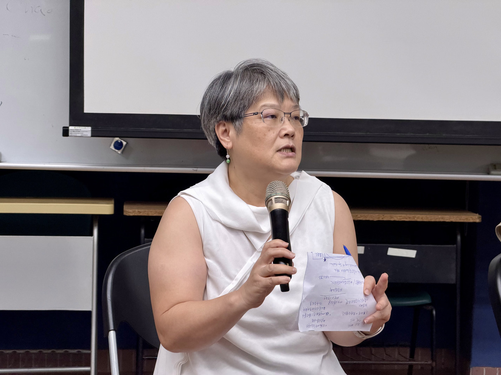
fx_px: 1447
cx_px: 250
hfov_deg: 19.6
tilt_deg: -4.4
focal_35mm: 100
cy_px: 188
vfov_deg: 14.8
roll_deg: -0.9
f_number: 2.8
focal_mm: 16.89
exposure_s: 1/120
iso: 320
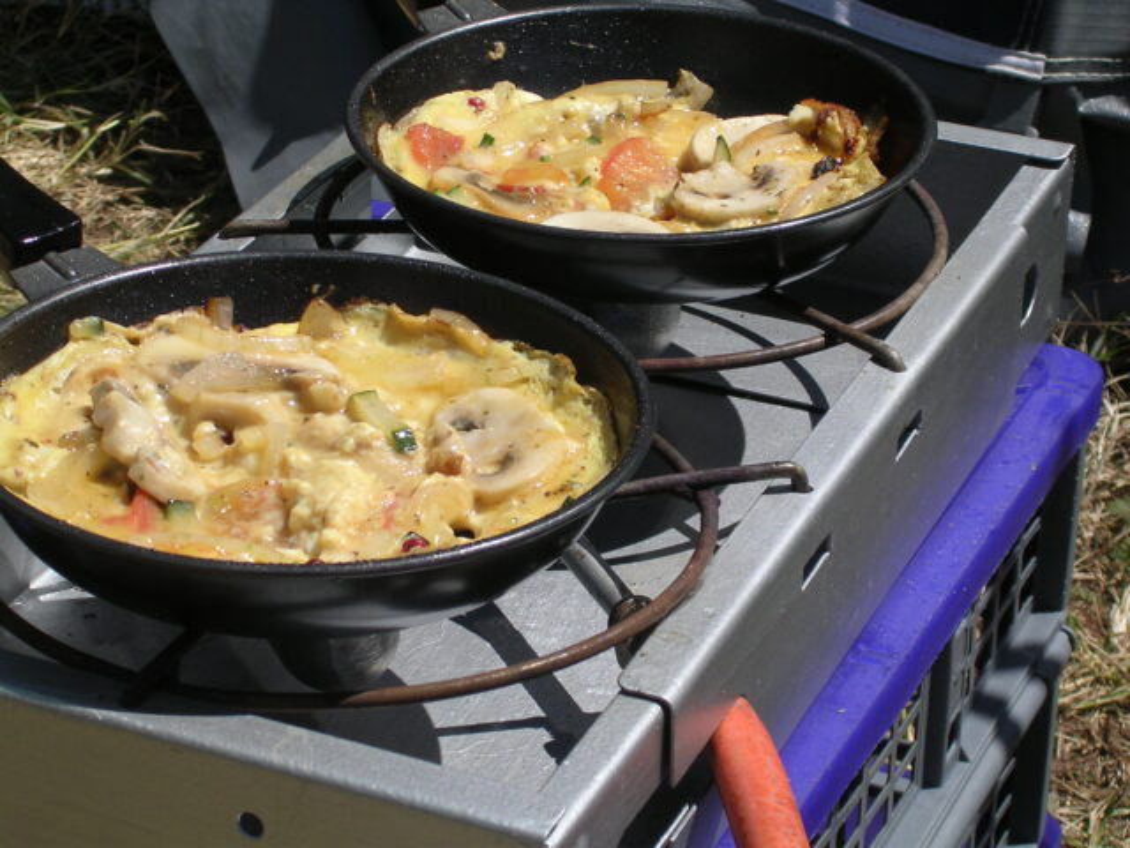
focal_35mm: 115
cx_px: 565
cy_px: 424
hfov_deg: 17.1
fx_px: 3754
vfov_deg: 12.9
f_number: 4.9
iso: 100
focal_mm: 17.4
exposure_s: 1/680
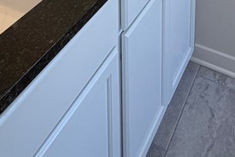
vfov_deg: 17.9
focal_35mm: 54
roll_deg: +1.7
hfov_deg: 36.9
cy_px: -152
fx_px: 352
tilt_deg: -12.0
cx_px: 111
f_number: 2.2
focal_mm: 2.22
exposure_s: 1/120
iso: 100
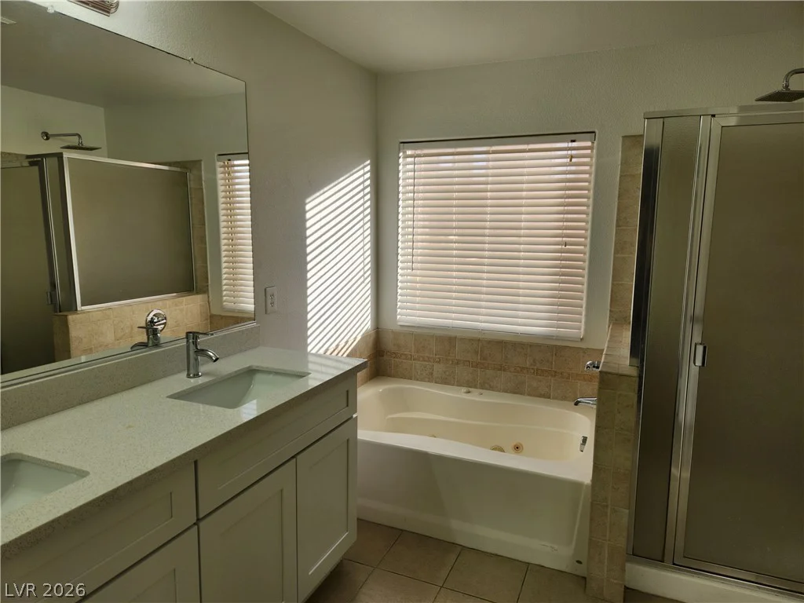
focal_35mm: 23
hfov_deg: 73.9
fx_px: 534
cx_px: 402
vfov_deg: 58.9
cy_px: 302
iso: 20
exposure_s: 1/160
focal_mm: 5.4
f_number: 1.8
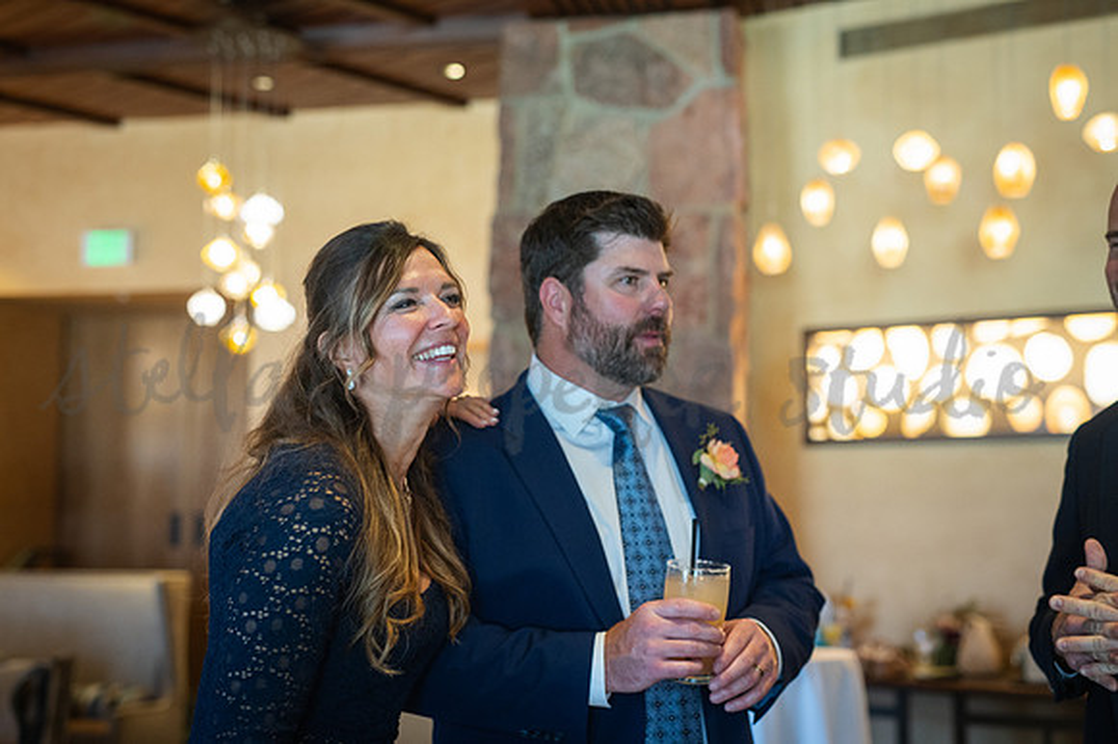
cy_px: 372
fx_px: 1552
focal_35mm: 50
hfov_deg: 39.6
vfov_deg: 27.0
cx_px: 559
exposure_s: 1/160
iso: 2000
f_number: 2.5
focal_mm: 50
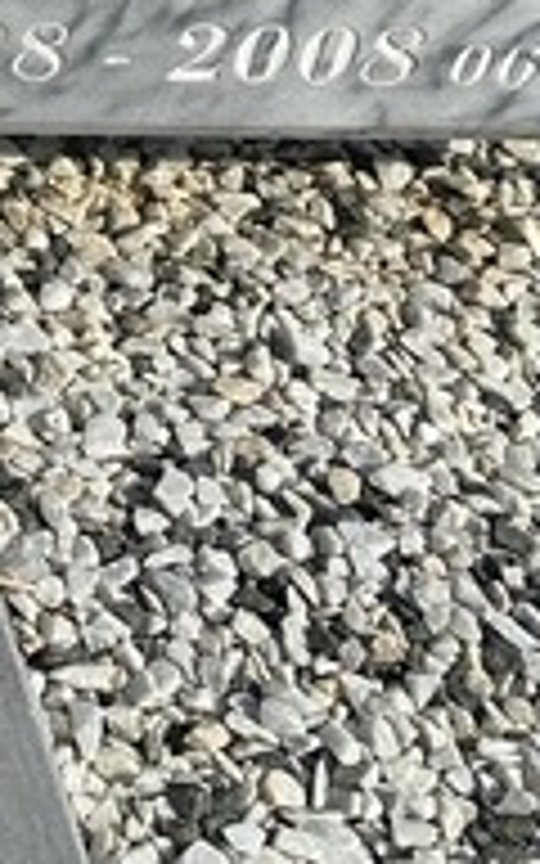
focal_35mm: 115
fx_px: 2708
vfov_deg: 17.0
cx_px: -1228
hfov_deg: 8.7
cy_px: -274
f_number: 1.8
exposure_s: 1/4808
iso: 32
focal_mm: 4.25
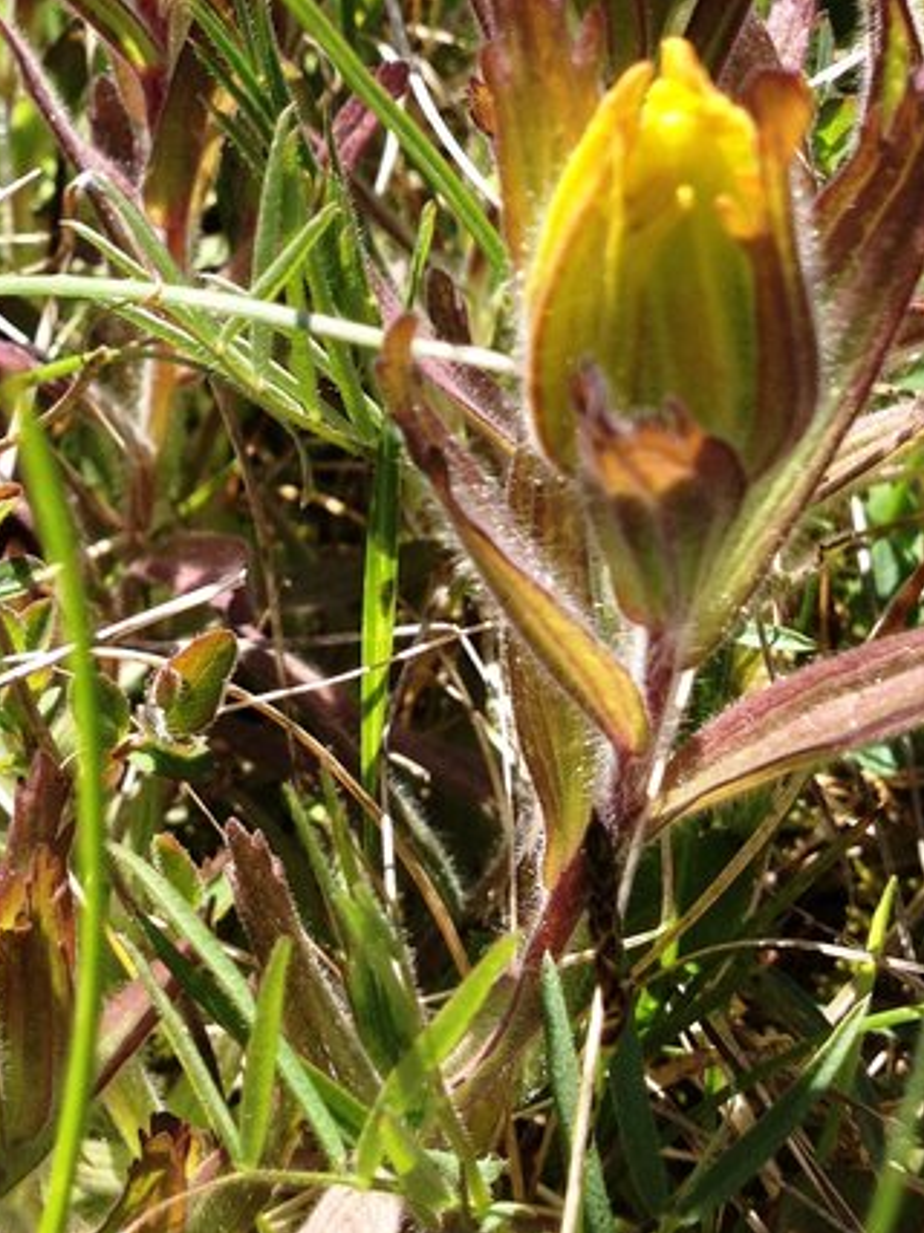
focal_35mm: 84
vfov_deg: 22.6
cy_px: 87
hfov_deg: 17.4
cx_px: 191
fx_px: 2991
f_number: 2.4
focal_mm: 4.28
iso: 50
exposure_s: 1/708
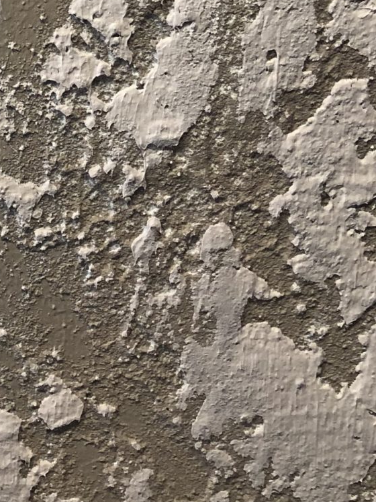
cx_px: -182
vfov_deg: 19.0
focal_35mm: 96
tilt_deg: -57.0
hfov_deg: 14.4
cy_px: -139
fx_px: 1391
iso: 40
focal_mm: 3.99
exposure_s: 1/20
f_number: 1.8
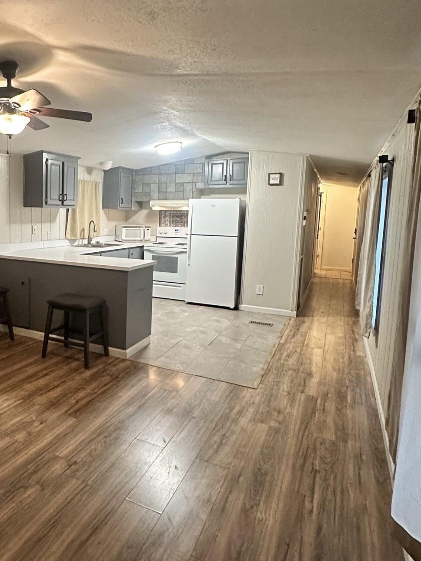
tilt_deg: -5.8
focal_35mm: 25
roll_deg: -2.0
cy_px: 252
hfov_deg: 52.4
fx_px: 405
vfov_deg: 69.2
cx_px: 104
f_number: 2.2
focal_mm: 2.22
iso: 500
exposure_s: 1/60
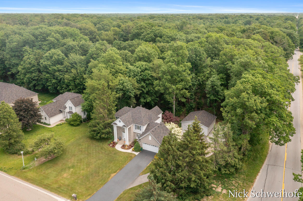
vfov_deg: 44.9
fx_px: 244
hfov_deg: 63.7
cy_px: 98
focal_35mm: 29
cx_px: 152
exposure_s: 1/400
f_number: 8
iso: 100
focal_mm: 10.26
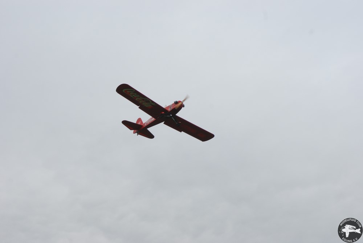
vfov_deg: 13.1
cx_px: 182
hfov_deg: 19.4
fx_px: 1060
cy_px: 122
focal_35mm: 105
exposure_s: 1/1000
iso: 400
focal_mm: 70
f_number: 8
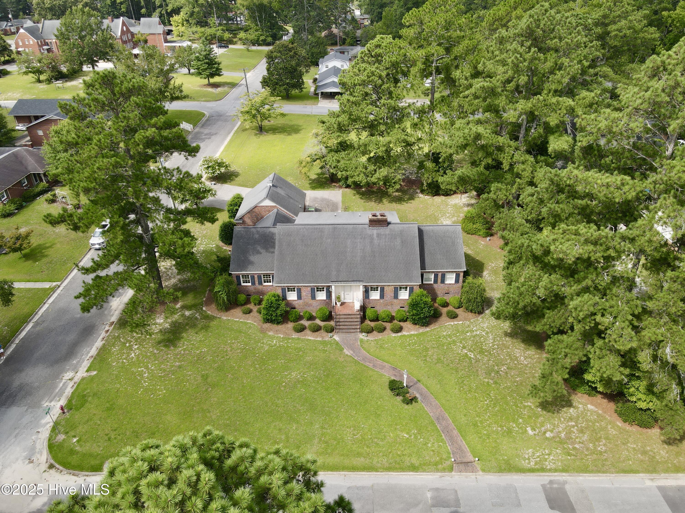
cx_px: 342
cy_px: 256
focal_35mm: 24
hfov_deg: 71.6
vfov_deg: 56.8
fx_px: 475
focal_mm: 4.5
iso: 100
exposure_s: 1/320
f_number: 2.8
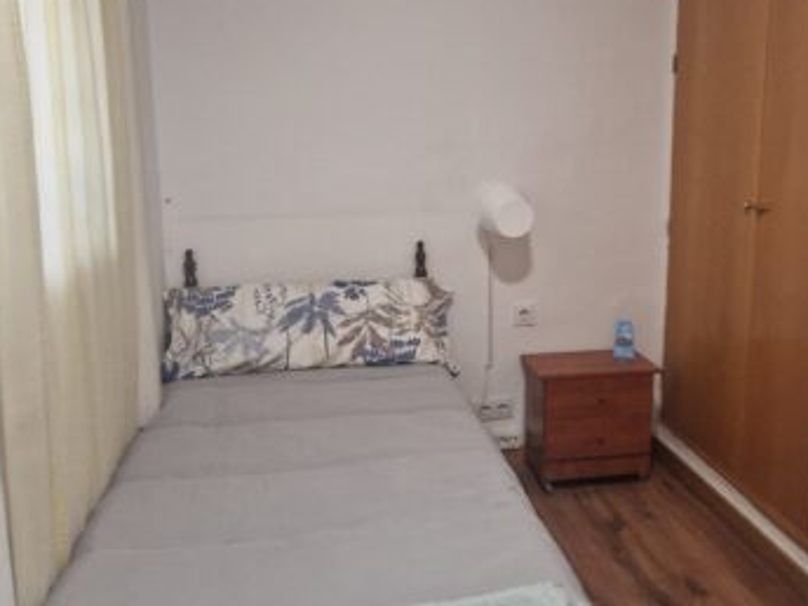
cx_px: 463
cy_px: 230
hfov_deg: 61.4
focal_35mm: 29
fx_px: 677
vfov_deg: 47.8
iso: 320
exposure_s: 1/50
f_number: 2.2
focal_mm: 2.2
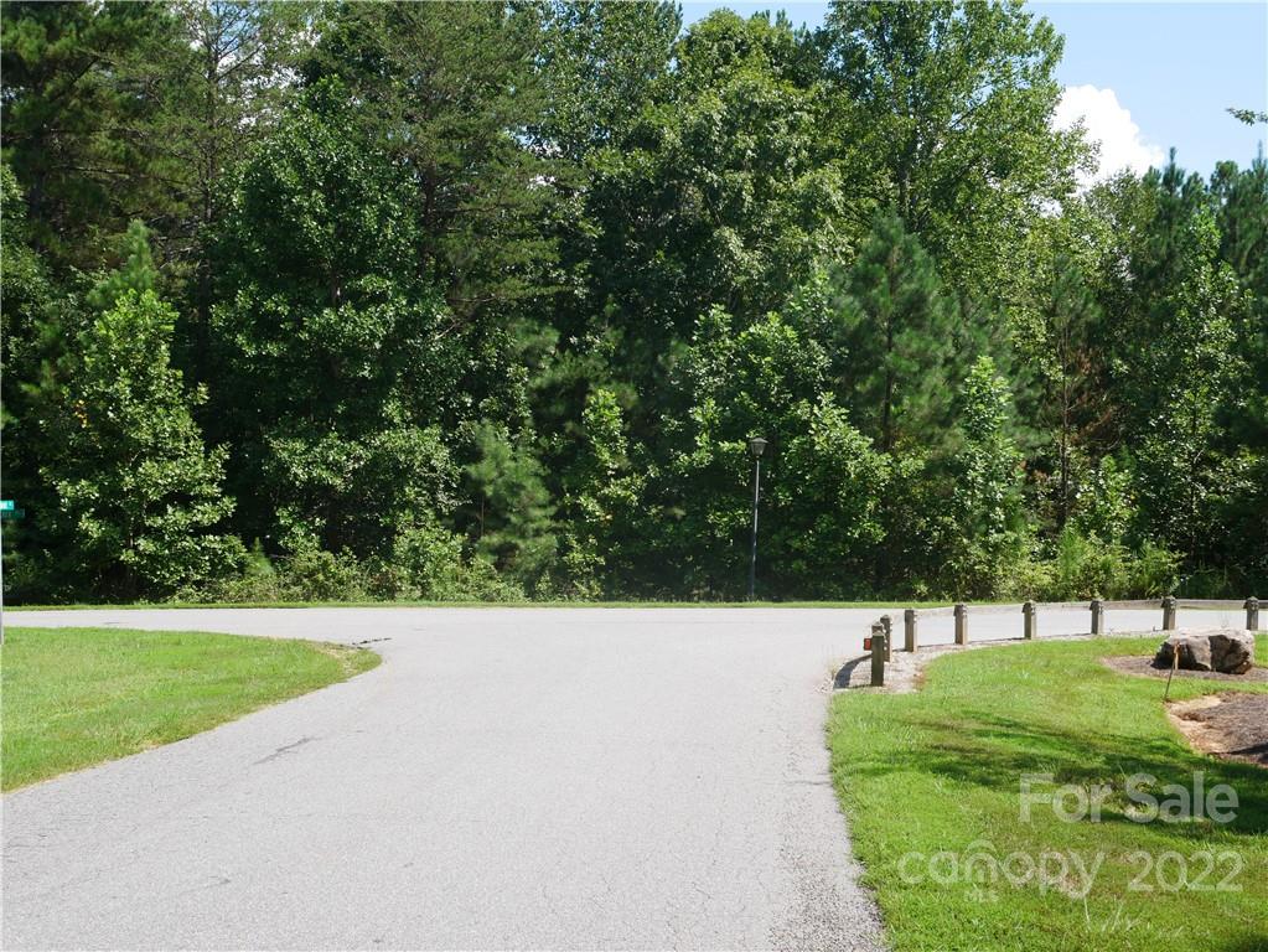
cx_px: 634
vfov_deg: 32.9
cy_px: 476
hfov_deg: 42.9
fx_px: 1612
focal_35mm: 44
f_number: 7.1
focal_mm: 22
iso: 200
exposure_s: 1/250
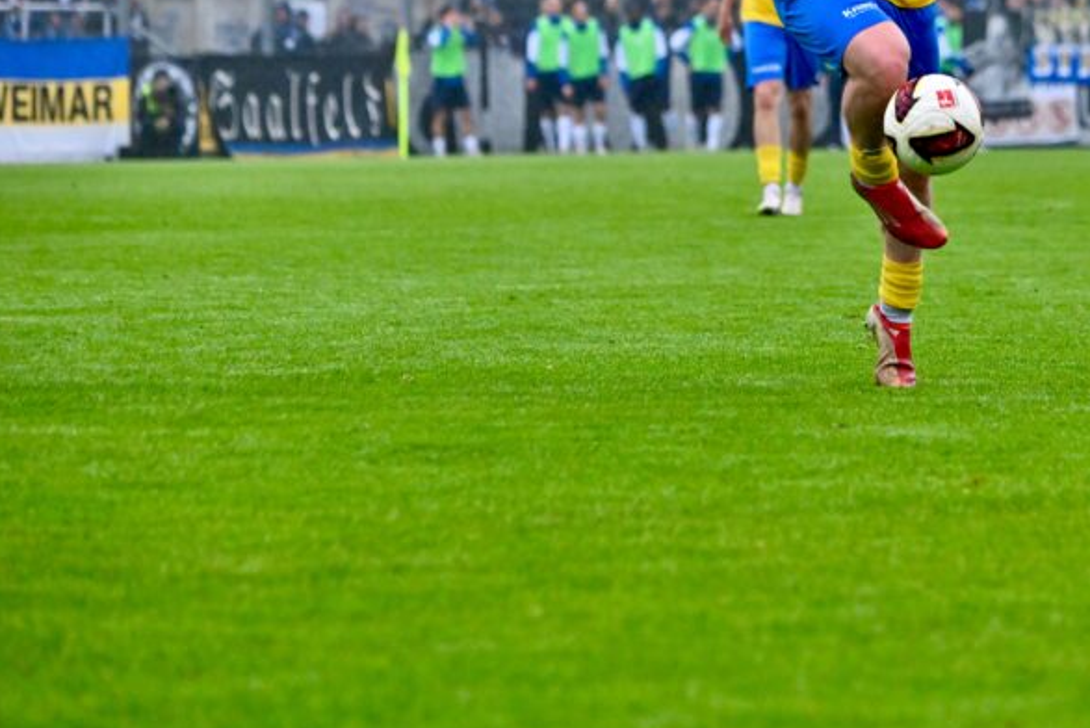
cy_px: 136
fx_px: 9511
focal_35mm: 314
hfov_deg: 6.5
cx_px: 915
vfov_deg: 4.4
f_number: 5.3
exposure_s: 1/1600
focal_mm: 180
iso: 3200
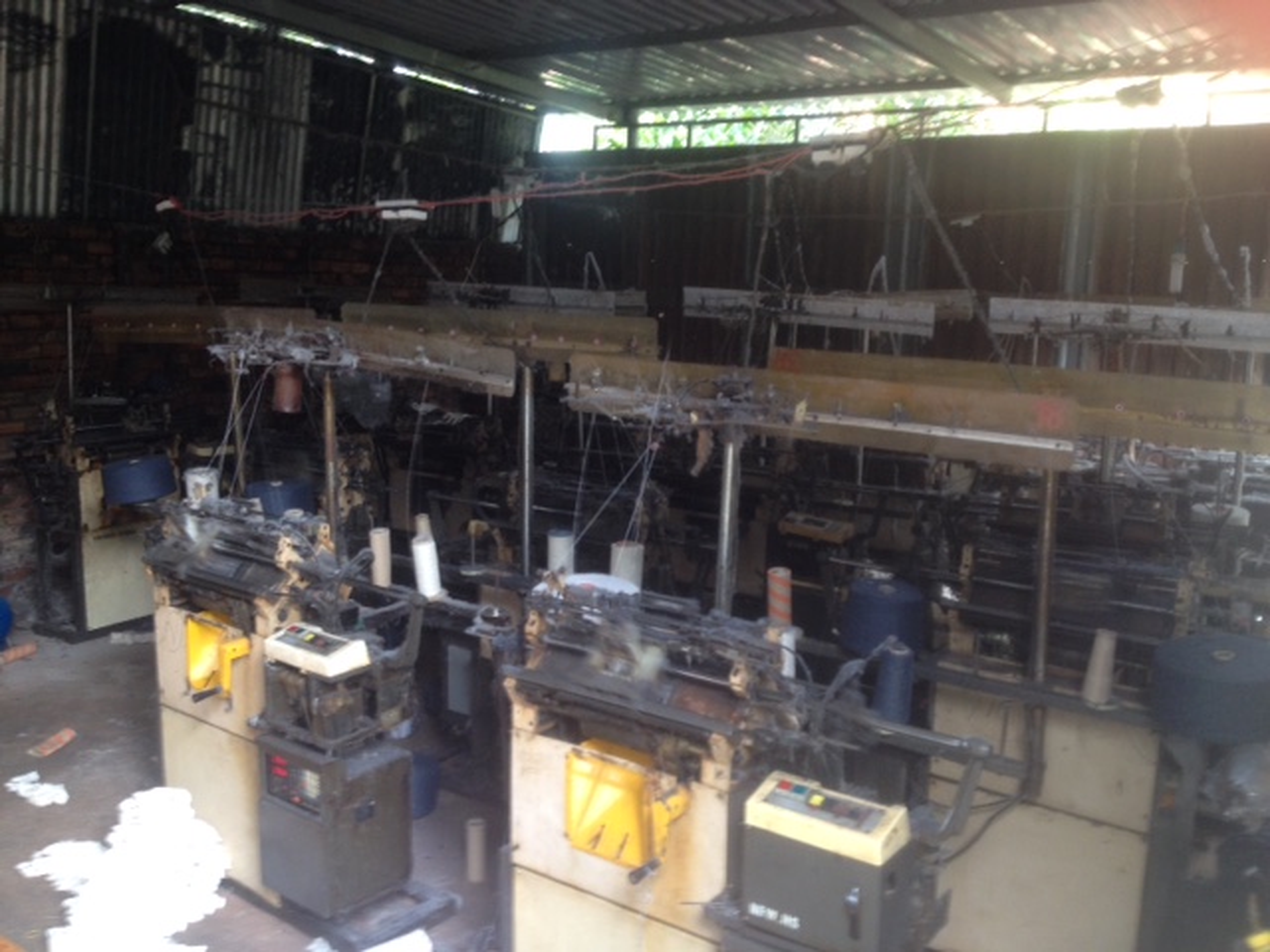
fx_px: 1284
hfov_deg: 52.6
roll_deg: -1.2
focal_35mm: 35
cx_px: 635
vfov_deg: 40.7
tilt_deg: -16.8
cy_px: 476
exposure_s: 1/20
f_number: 2.4
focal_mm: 4.28
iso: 80
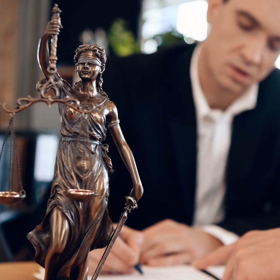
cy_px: 134
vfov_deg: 23.7
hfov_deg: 23.2
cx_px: 243
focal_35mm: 73
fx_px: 668
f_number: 3.2
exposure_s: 1/100
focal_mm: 38
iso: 320
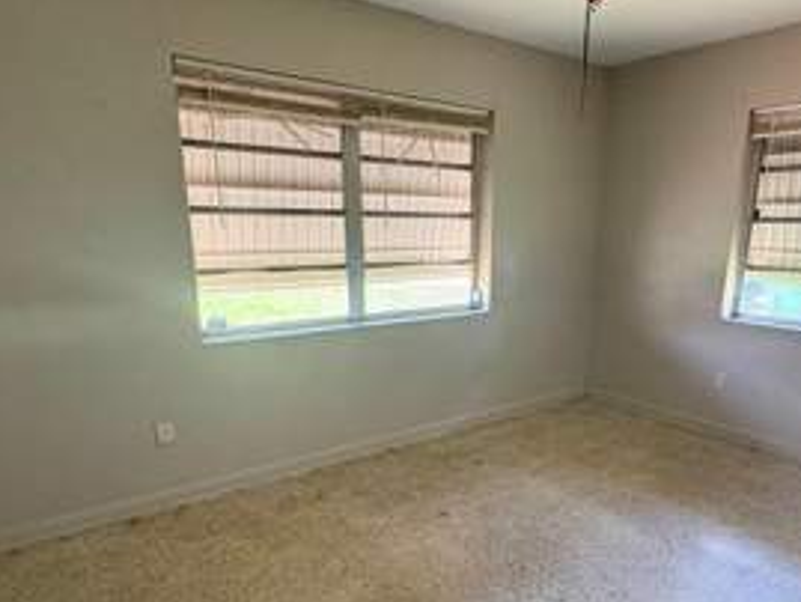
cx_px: 465
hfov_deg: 68.9
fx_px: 579
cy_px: 384
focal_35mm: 25
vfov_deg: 54.2
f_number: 2.2
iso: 250
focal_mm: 2.22
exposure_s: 1/60
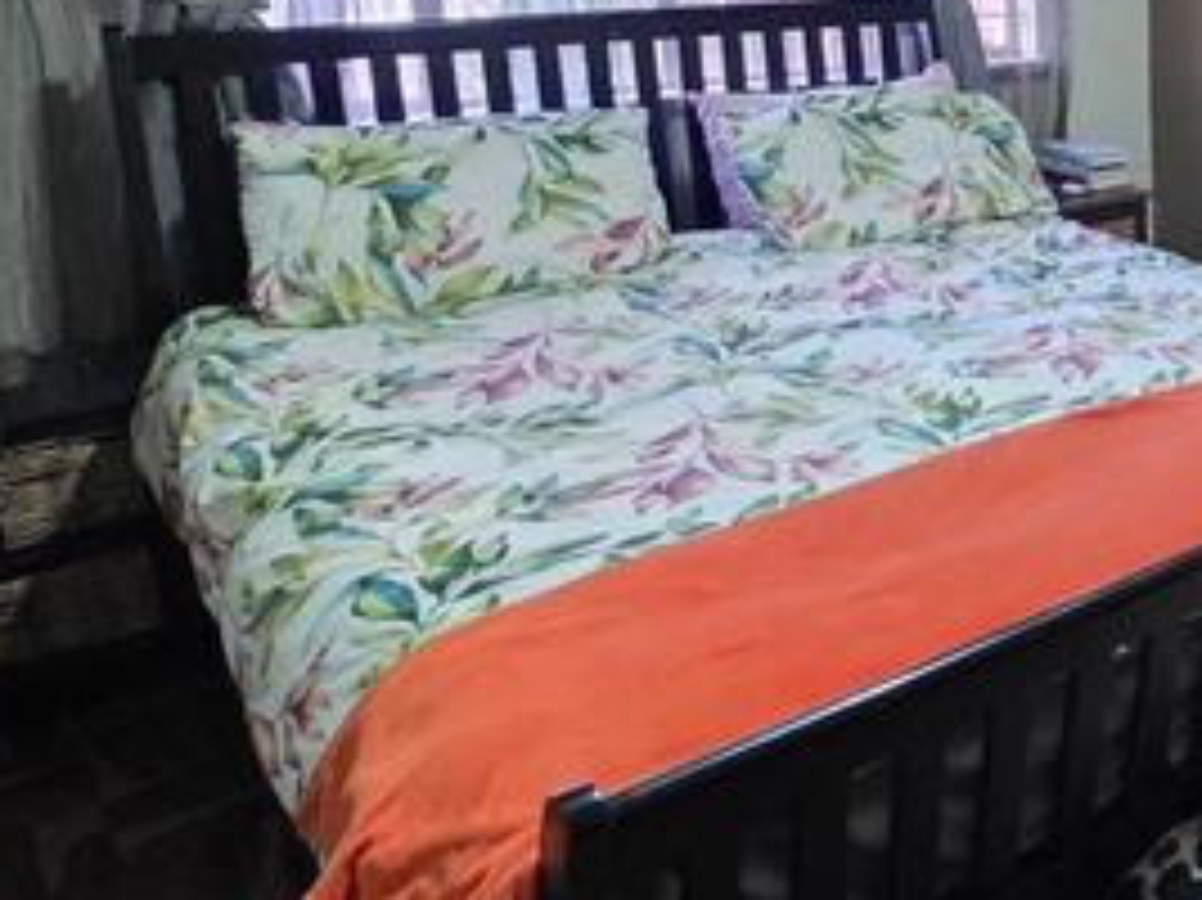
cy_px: 166
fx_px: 1354
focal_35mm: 39
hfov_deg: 37.9
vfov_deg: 35.5
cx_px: 1387
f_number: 1.9
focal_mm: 2.2
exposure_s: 1/50
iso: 1000
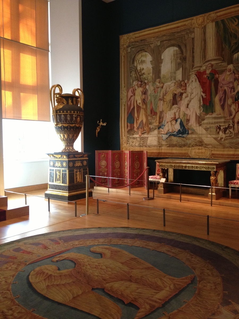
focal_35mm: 35
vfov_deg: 52.6
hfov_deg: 40.7
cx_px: 120
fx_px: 322
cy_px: 160
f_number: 2.4
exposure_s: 1/20
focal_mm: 4.28
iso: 200
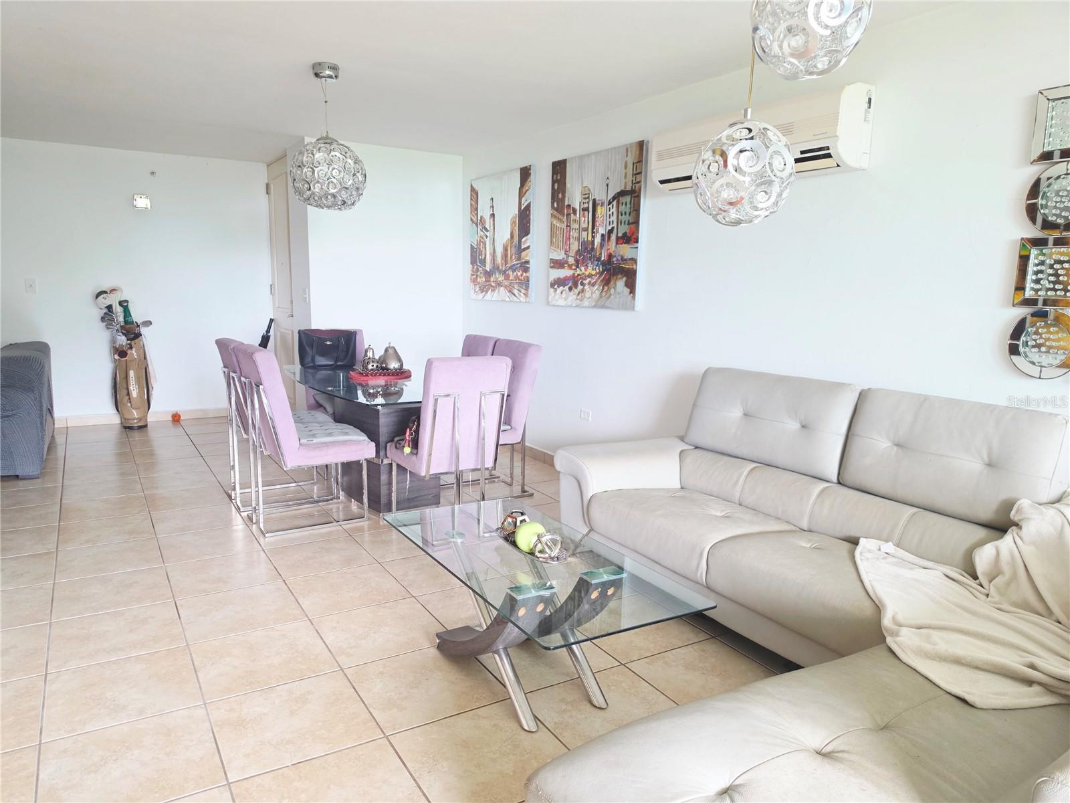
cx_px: 535
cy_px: 402
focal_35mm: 23
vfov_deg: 58.9
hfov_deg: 73.9
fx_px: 711
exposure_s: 1/120
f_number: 1.4
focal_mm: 6.5
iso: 320
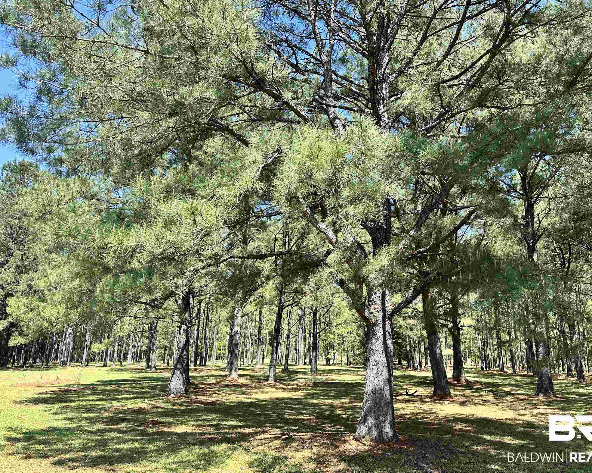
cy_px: 241
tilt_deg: +14.1
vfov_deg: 54.9
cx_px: 328
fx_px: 456
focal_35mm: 26
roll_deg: -1.3
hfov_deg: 65.9
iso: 80
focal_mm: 6.86
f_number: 1.78
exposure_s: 1/971
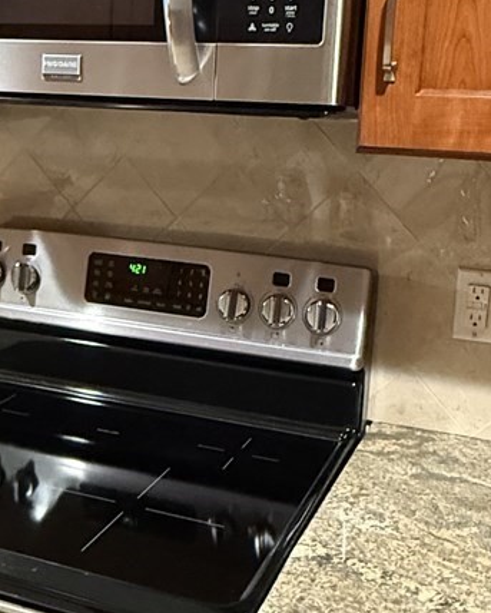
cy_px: 269
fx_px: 889
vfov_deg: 38.0
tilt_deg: -10.6
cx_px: 195
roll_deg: -2.9
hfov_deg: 30.8
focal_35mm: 49
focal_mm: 2.22
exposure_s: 1/40
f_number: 2.2
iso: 1250
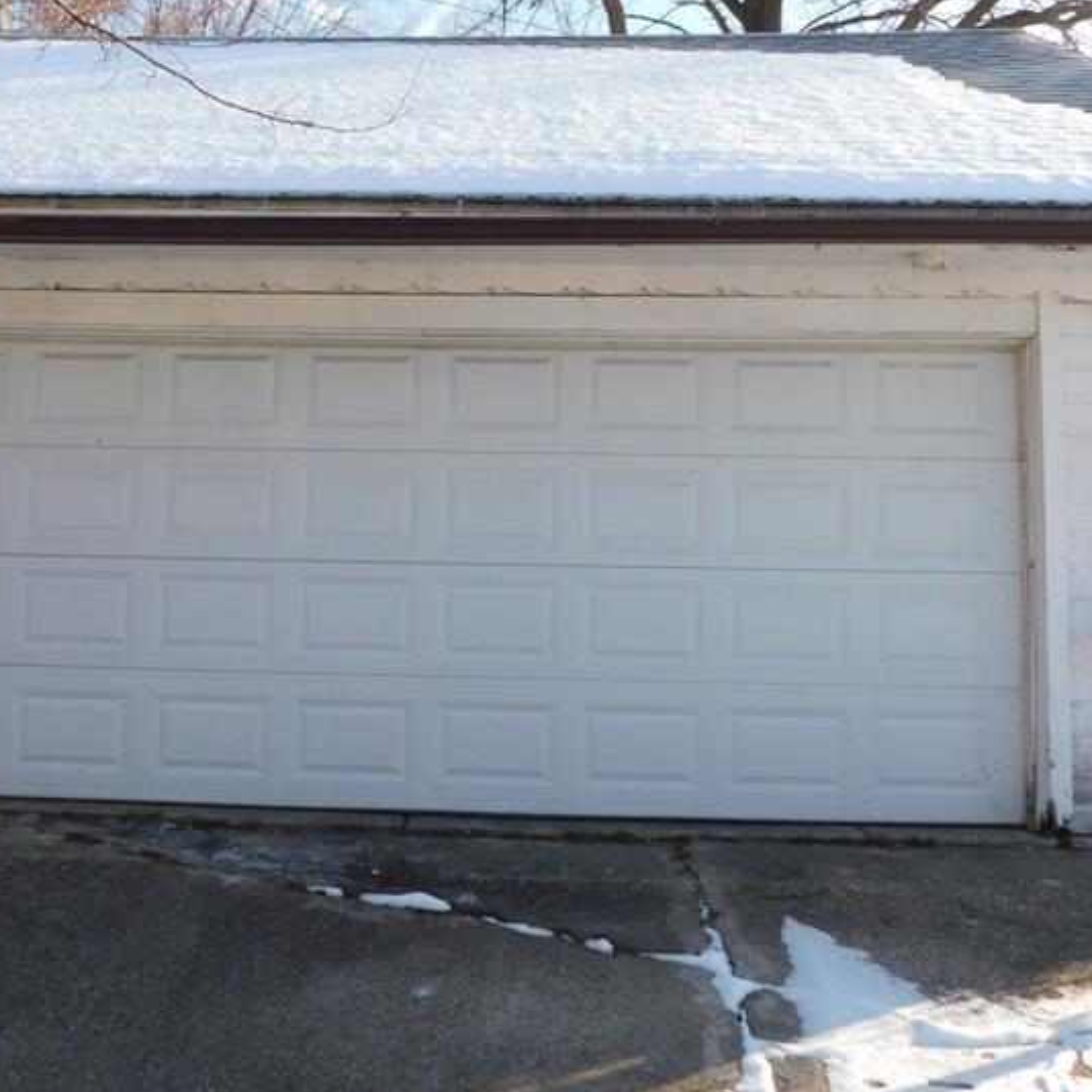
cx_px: 470
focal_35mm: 39
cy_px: 438
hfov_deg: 42.7
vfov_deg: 42.6
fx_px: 1392
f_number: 3
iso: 125
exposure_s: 1/640
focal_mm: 4
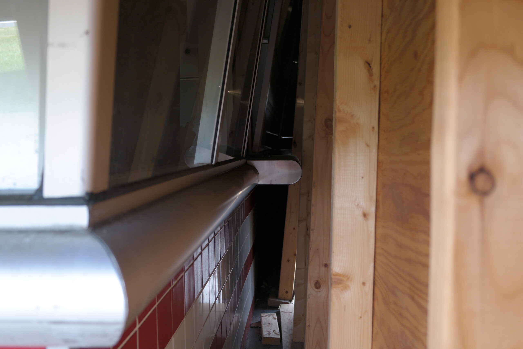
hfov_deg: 61.9
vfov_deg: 43.6
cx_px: 262
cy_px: 174
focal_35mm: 30
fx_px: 436
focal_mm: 20
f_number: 3.5
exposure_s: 1/60
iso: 200
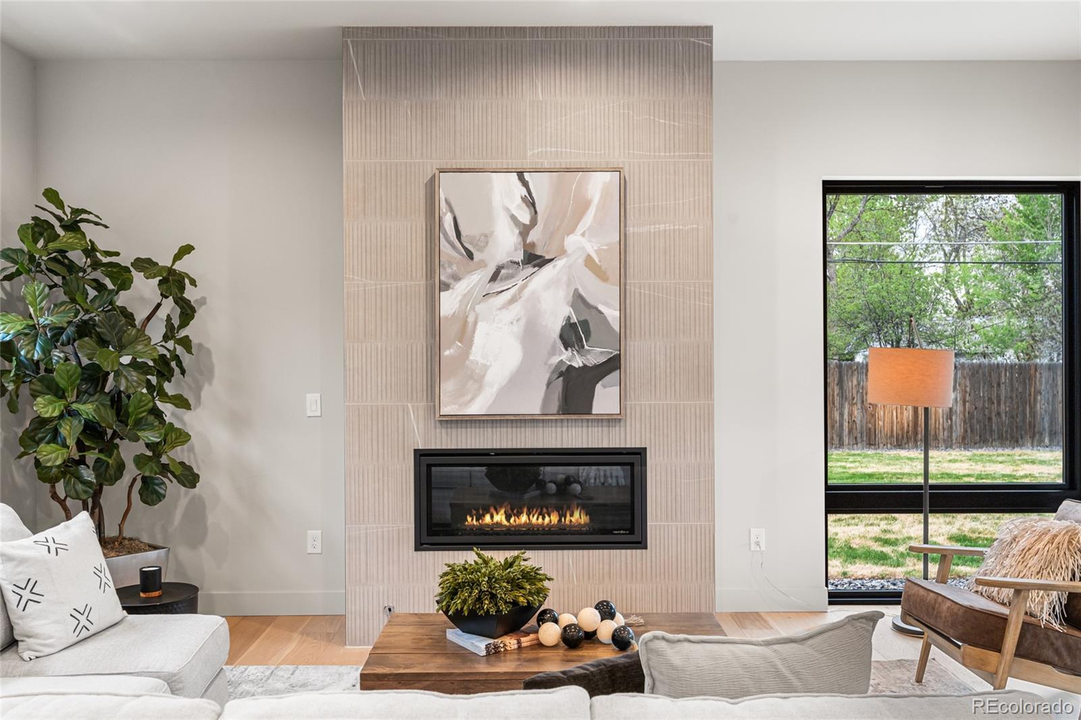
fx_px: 931
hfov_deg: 60.3
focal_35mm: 31
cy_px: 360
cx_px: 540
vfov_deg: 42.3
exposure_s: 1/10
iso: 500
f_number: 8
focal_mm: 31
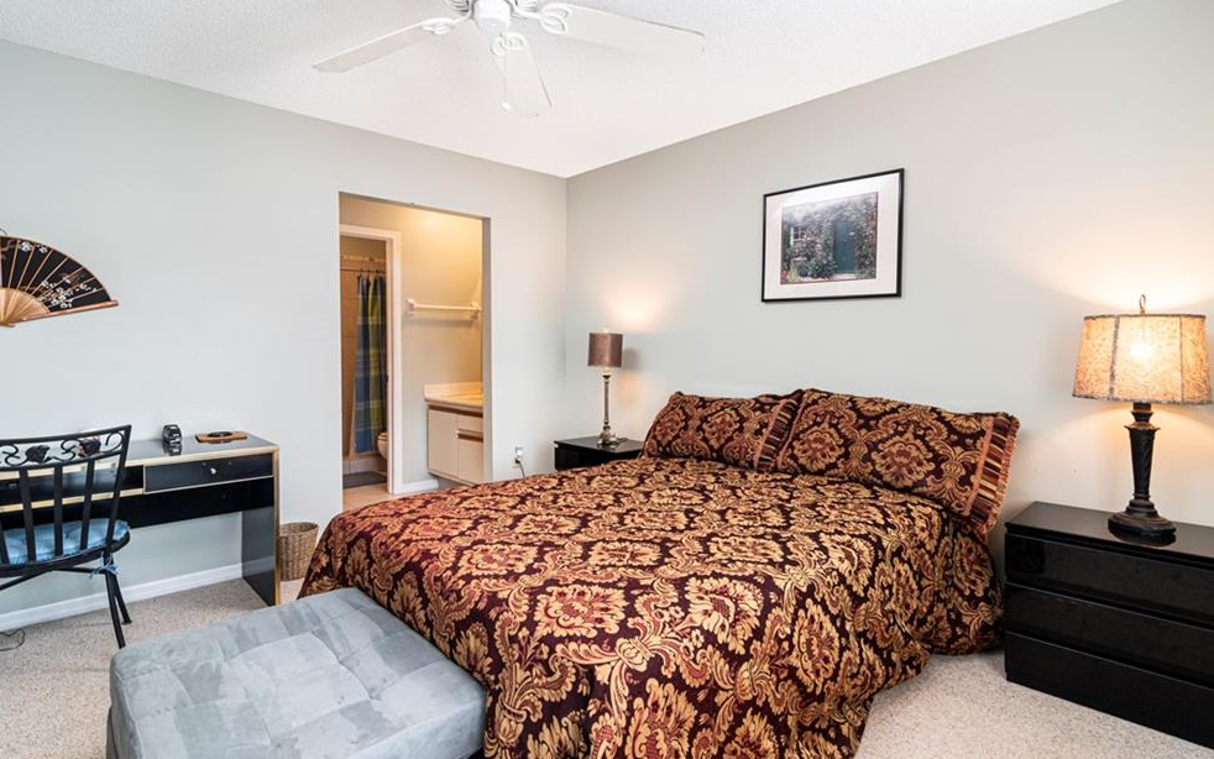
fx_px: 580
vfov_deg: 66.3
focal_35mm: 18
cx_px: 617
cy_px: 357
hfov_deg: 92.6
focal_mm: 11
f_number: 10
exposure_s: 1/2.5
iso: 200
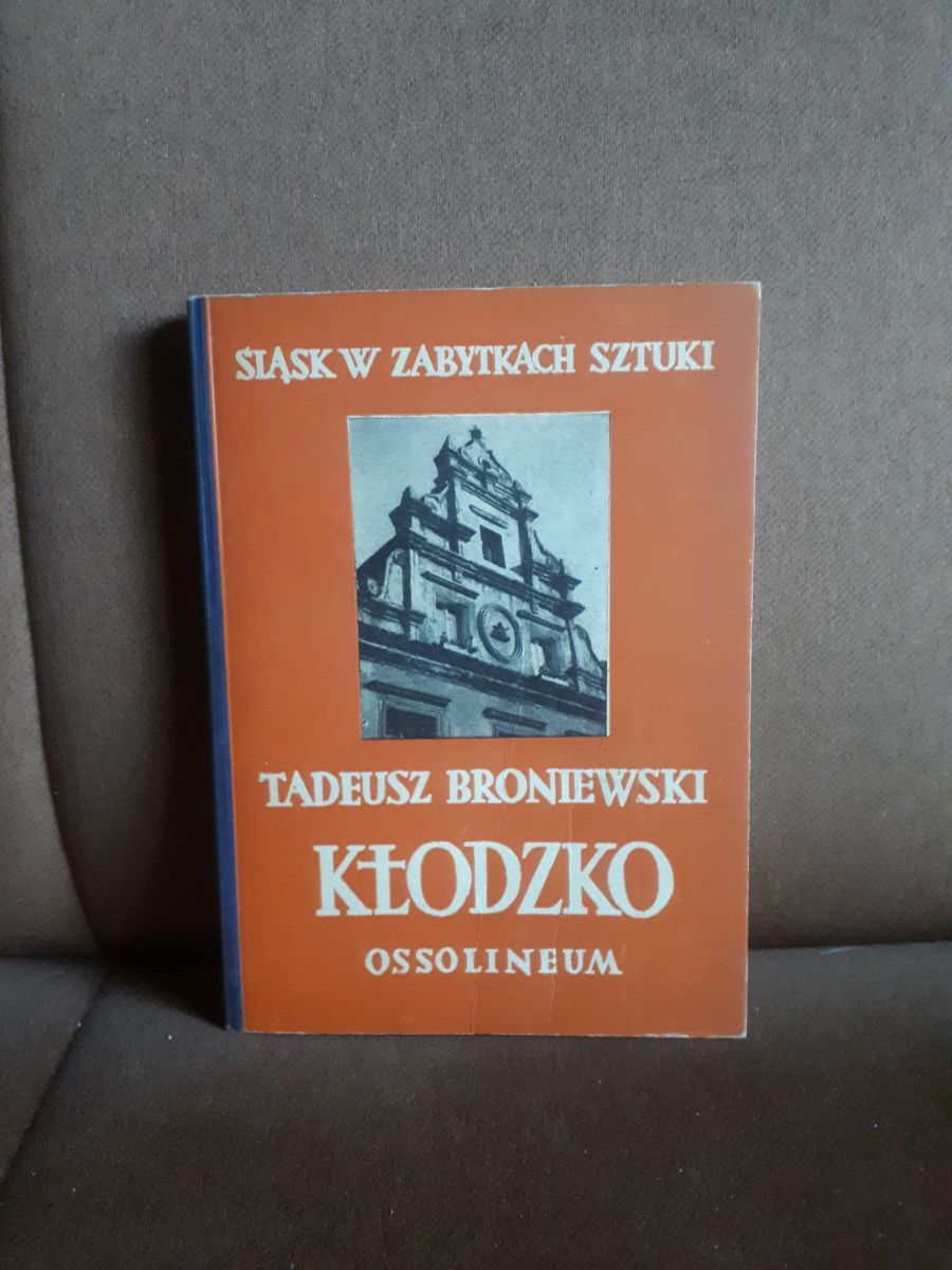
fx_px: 990
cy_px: 635
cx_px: 476
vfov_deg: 65.3
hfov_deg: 51.4
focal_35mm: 27
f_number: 1.9
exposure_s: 1/17
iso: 640
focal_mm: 3.6
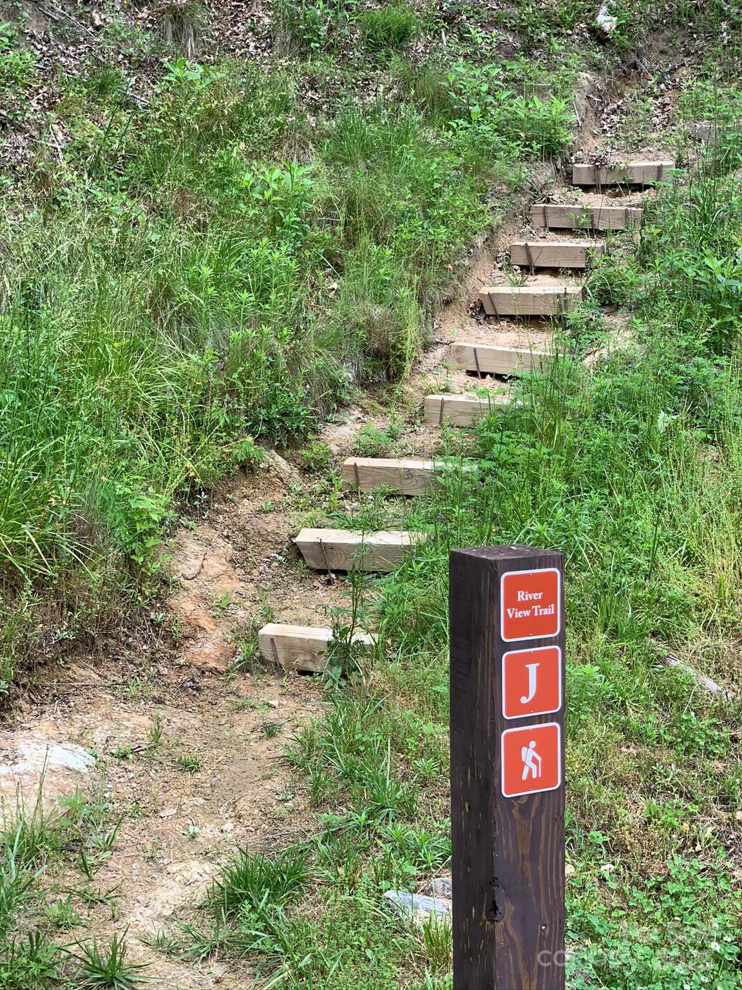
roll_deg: -0.9
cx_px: 371
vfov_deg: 36.8
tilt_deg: -3.9
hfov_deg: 28.0
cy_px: 495
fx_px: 1486
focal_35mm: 52
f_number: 2.4
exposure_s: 1/127
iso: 16
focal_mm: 6
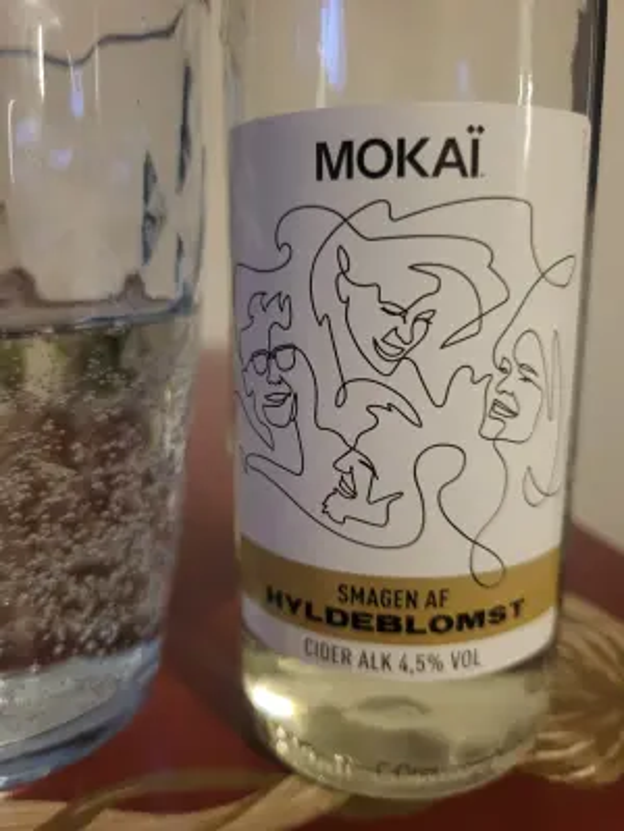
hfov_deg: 53.1
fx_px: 625
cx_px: 312
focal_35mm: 26
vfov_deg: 67.3
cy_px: 416
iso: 640
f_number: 1.8
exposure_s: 1/33.3
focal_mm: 5.4
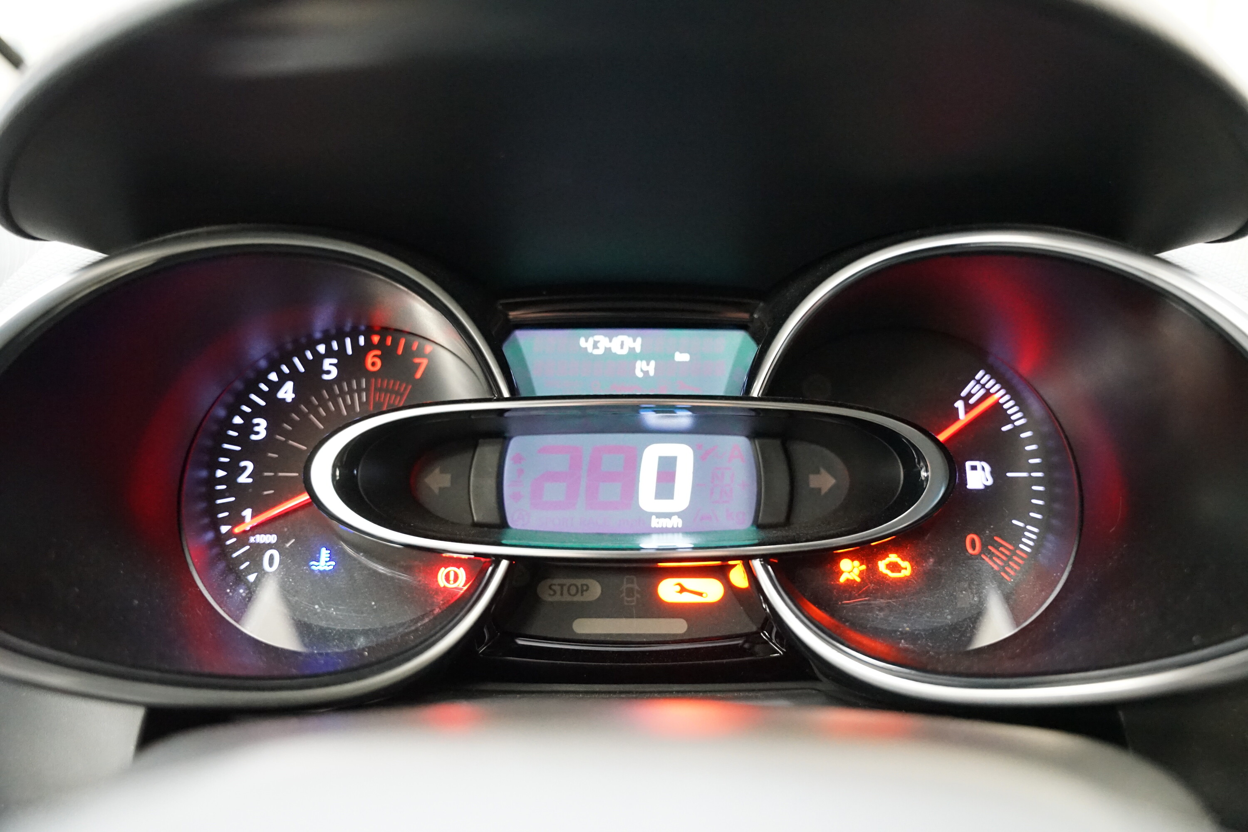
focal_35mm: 31
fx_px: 1085
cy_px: 416
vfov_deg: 42.0
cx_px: 624
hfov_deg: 59.8
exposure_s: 1/60
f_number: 2.8
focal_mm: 31.3
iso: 6400
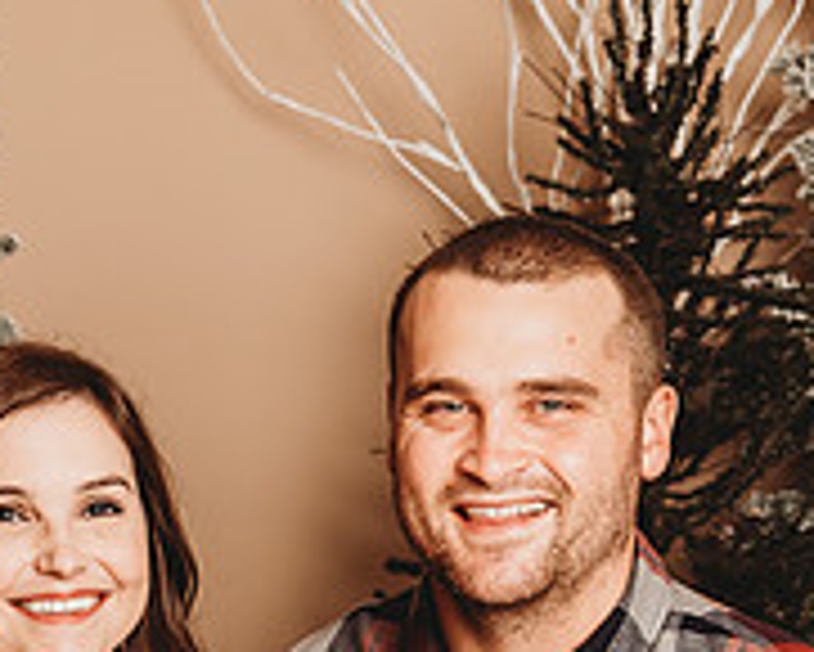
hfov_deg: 14.5
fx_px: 3182
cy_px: 803
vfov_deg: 11.4
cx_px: 162
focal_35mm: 132
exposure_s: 1/160
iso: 100
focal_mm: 44
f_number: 4
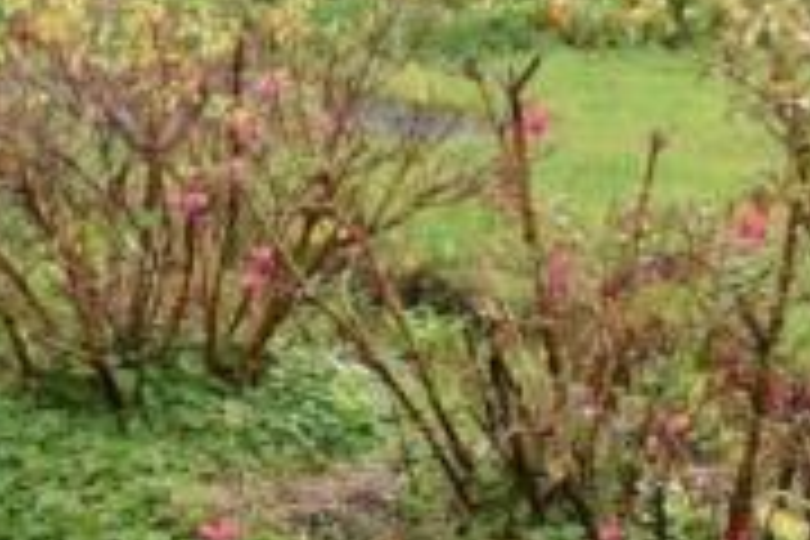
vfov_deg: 13.9
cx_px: 7
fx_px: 2205
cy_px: 200
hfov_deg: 20.2
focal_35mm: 98
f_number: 5.6
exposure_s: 1/125
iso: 220
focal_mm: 18
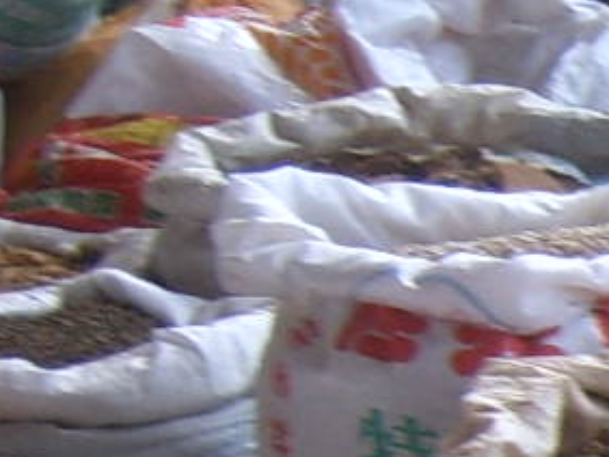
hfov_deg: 7.1
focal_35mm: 255
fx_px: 4490
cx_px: 1721
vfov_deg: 5.7
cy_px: 791
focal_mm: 7.5
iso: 50
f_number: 3.1
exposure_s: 1/60
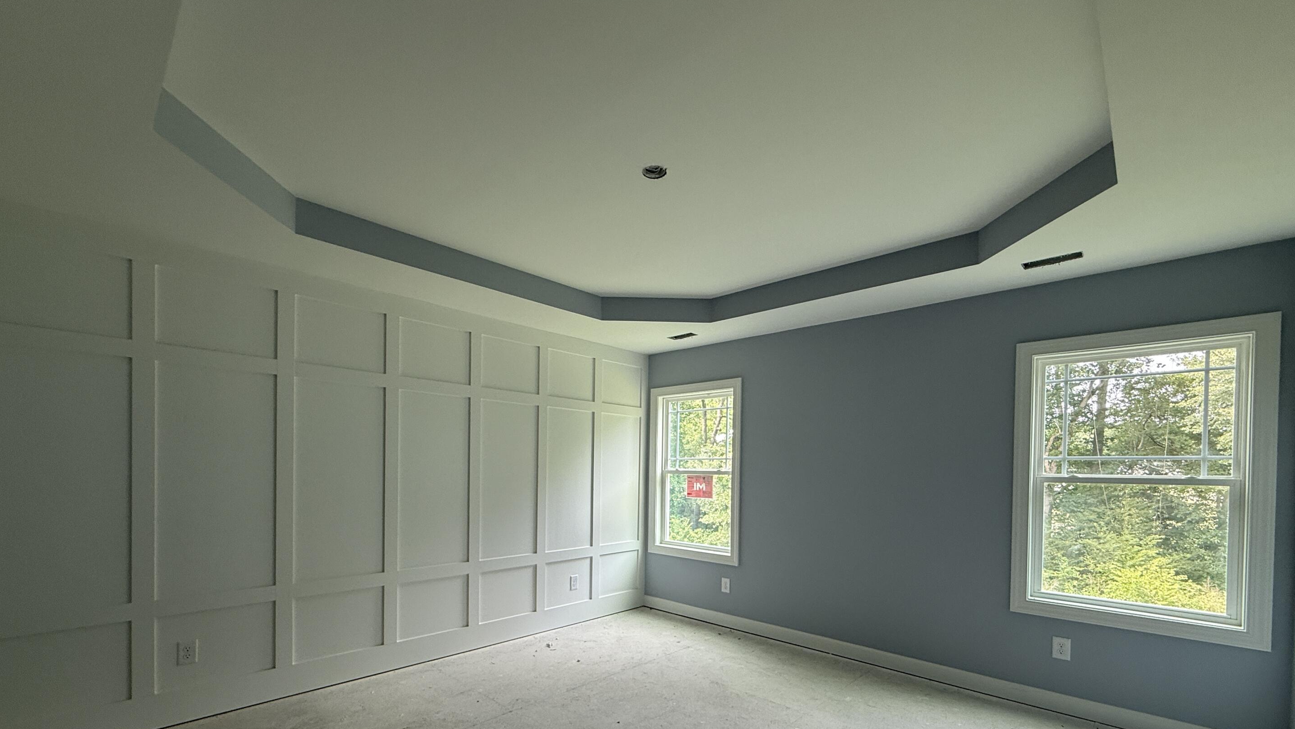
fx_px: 549
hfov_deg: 99.3
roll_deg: -0.7
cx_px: 627
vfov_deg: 65.6
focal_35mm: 16
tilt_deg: +0.5
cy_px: 475
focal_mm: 2.22
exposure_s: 1/99
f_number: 2.2
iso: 80
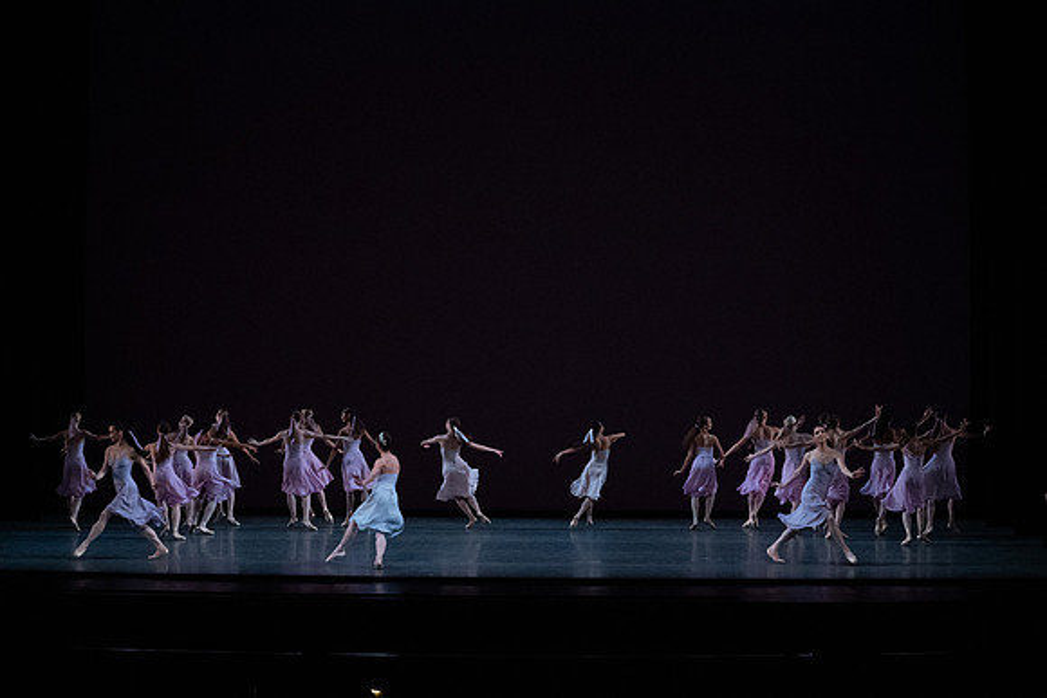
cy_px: 349
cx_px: 524
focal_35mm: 70
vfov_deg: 19.5
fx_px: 2036
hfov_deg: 28.8
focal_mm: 70
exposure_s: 1/400
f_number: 13
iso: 12800
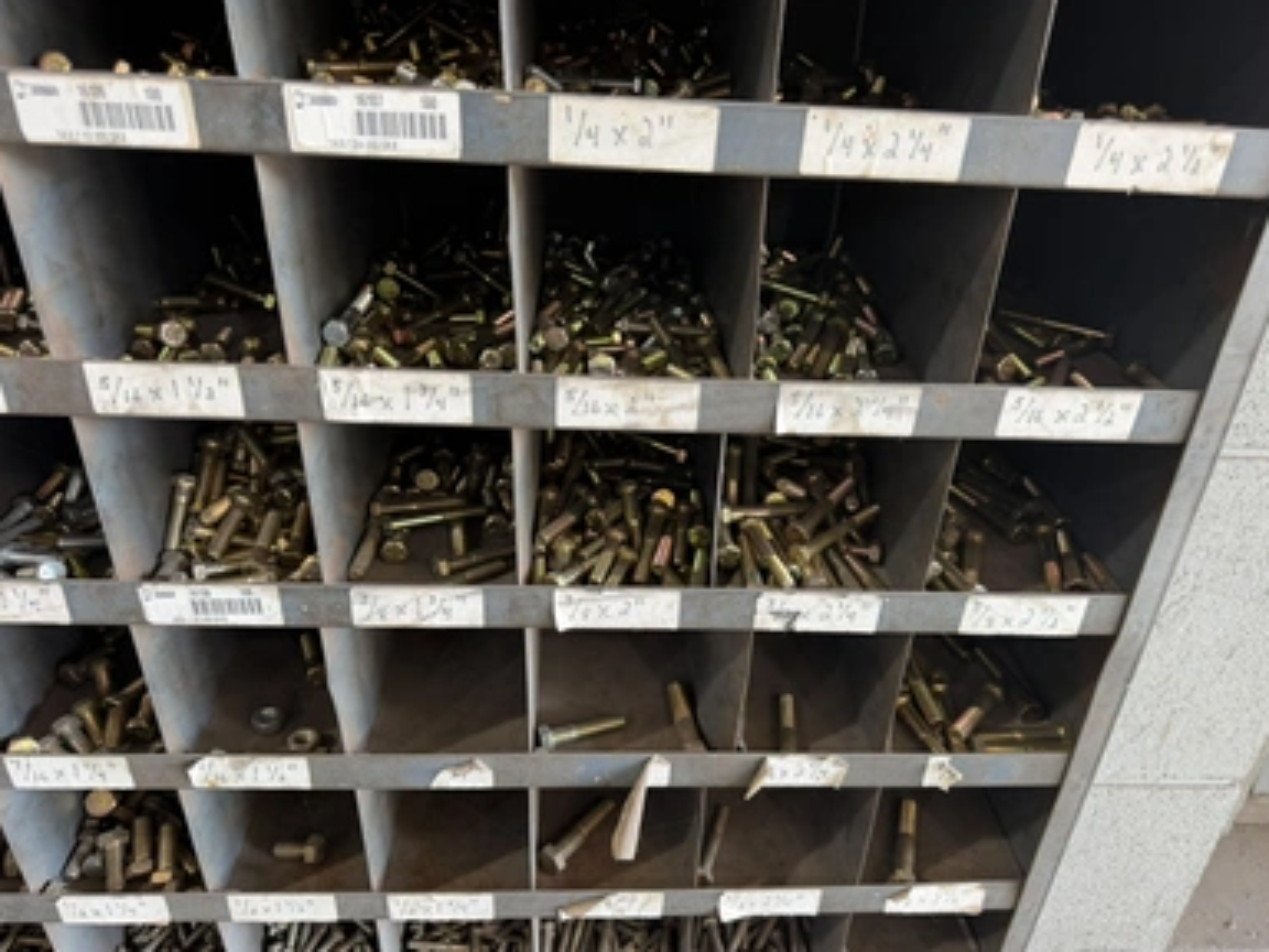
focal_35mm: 25
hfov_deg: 69.4
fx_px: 916
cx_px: 651
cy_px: 489
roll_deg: -0.8
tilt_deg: -28.8
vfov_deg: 54.9
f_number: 1.78
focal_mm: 6.76
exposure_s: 1/60
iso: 160
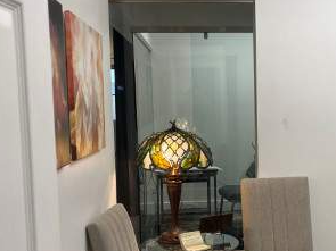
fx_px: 543
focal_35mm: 56
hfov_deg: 33.5
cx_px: 260
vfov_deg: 26.0
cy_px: 157
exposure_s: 1/120
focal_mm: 5.1
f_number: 1.6
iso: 80
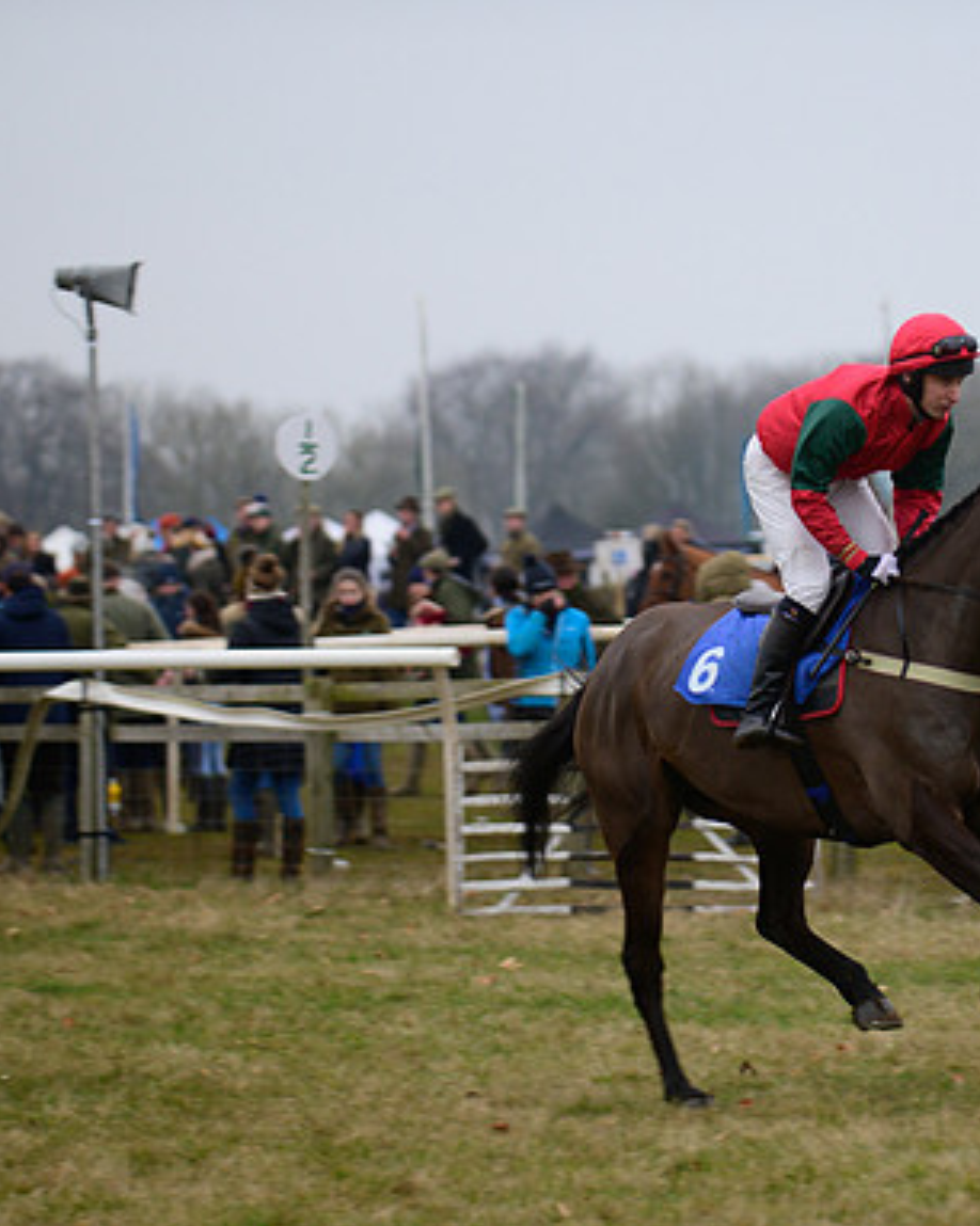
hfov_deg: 7.5
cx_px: 823
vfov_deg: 9.4
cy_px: 611
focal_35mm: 206
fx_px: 7475
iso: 1250
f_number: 4
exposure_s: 1/250
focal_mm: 145
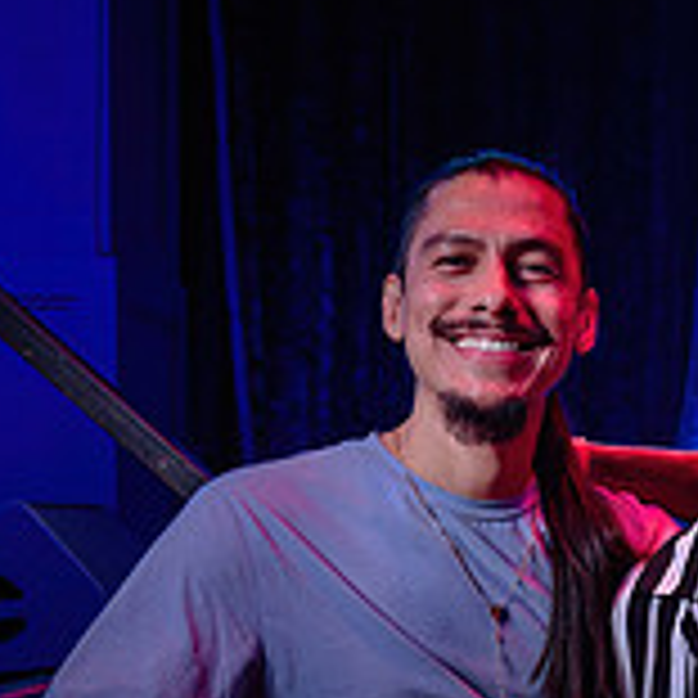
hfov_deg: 19.3
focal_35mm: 87
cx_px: 711
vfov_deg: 19.6
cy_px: 635
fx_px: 1985
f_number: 2.8
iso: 800
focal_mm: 25
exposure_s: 1/40
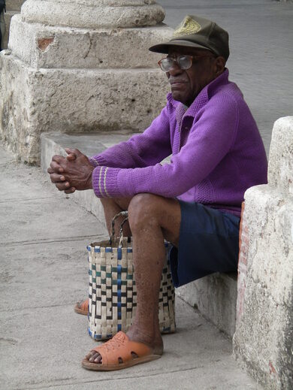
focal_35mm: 134
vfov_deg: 14.7
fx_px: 1510
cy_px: 195
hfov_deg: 11.1
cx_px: 146
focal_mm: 27.8
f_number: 4.2
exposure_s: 1/160
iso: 200
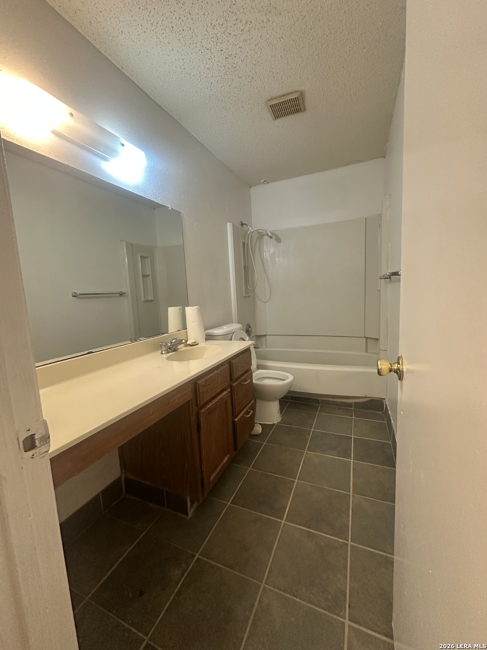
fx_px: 263
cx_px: 244
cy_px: 325
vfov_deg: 102.1
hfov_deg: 85.7
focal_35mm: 14
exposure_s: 1/60
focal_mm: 2.22
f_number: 2.2
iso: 250
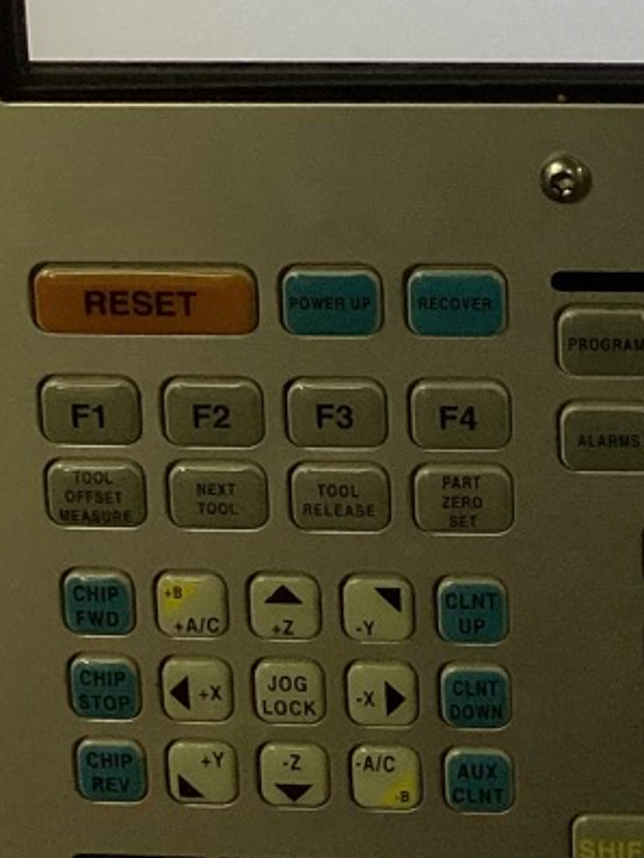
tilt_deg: -12.1
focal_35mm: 100
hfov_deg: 14.1
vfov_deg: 17.9
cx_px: 888
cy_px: -357
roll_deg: +0.5
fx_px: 2479
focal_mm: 3.3
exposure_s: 1/120
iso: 80
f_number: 2.4
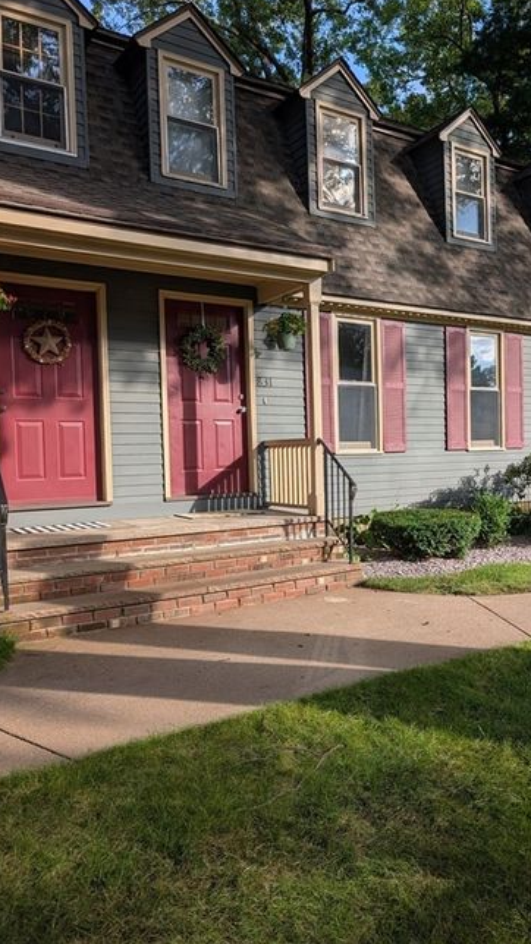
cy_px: 471
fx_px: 676
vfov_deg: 69.9
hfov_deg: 42.2
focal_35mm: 27
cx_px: 362
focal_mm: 6.9
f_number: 1.68
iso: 20
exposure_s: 1/3448
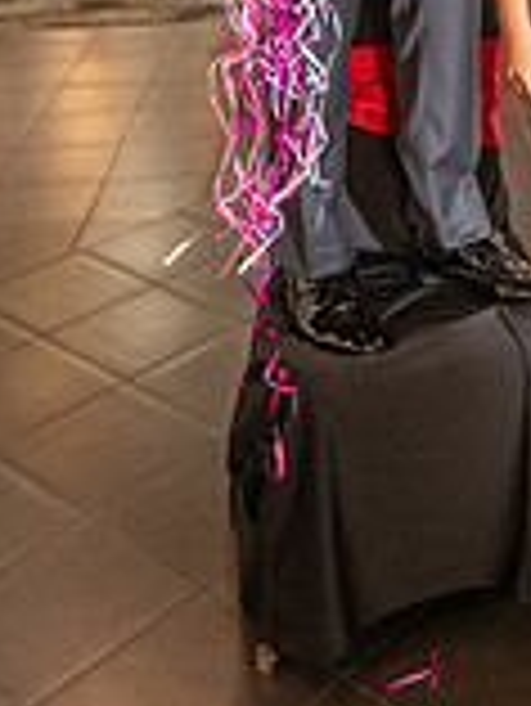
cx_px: 522
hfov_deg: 21.5
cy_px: -220
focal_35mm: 66
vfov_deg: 25.2
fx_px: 1348
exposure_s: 1/125
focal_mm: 24
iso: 800
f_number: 2.8
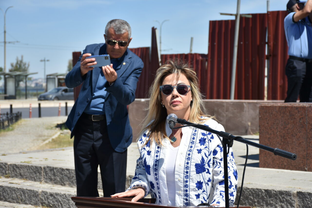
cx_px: 156
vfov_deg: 14.7
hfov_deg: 21.9
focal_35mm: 93
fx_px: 806
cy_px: 104
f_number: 6.3
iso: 100
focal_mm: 62
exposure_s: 1/640
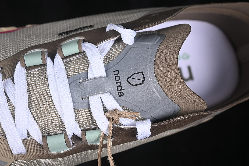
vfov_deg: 18.0
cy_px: 83
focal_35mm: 76
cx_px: 125
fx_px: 526
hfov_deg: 26.6
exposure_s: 1/80
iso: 160
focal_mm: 50
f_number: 7.1
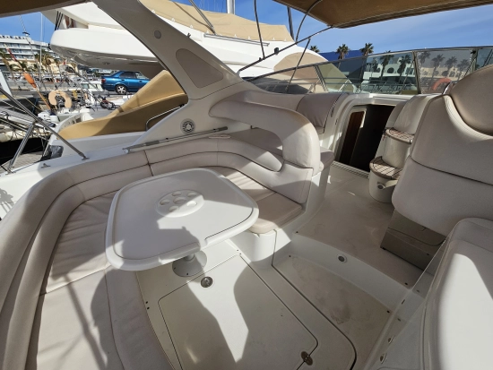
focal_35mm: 13
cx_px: 246
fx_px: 185
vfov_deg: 90.0
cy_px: 185
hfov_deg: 106.2
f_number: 2.2
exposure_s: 1/3220
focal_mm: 2.2
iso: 50
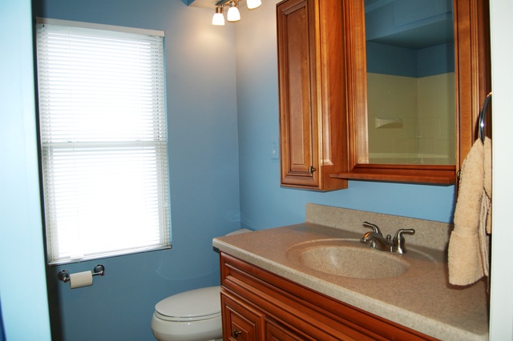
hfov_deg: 67.4
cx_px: 256
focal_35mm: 27
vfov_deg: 47.9
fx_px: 385
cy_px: 170
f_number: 3.5
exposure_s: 1/250
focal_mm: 18
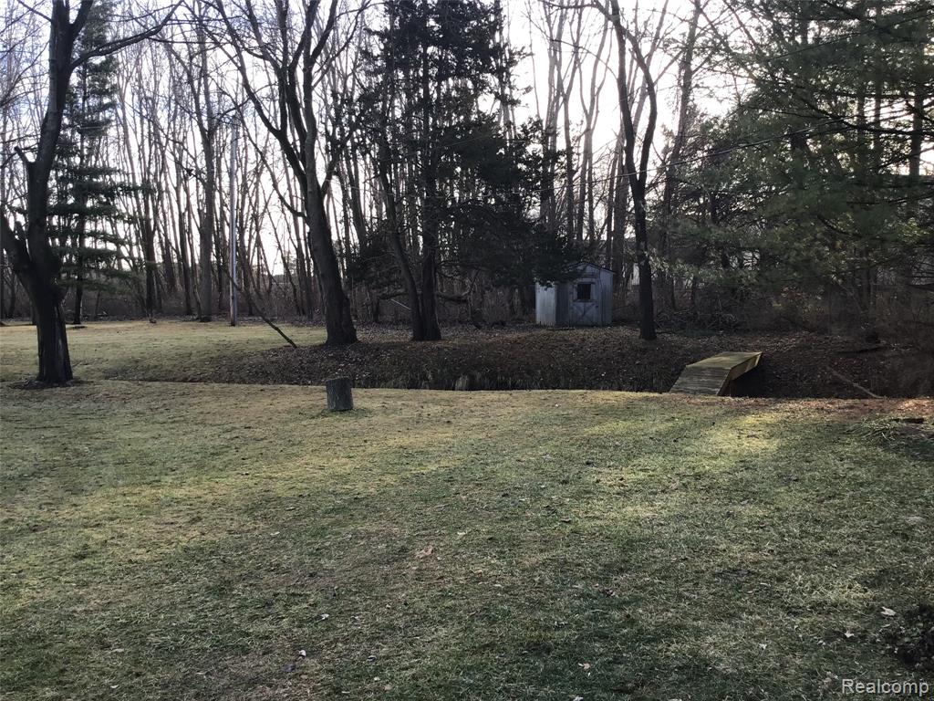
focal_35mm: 31
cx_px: 467
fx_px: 836
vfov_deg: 45.4
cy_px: 350
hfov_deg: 58.4
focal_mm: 3.3
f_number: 2.4
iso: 25
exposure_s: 1/120
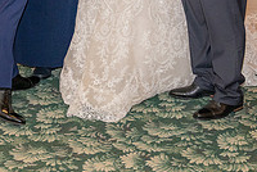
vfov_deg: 9.7
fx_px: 994
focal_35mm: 139
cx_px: 126
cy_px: -71
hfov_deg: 14.7
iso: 1600
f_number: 3.5
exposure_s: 1/125
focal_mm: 48
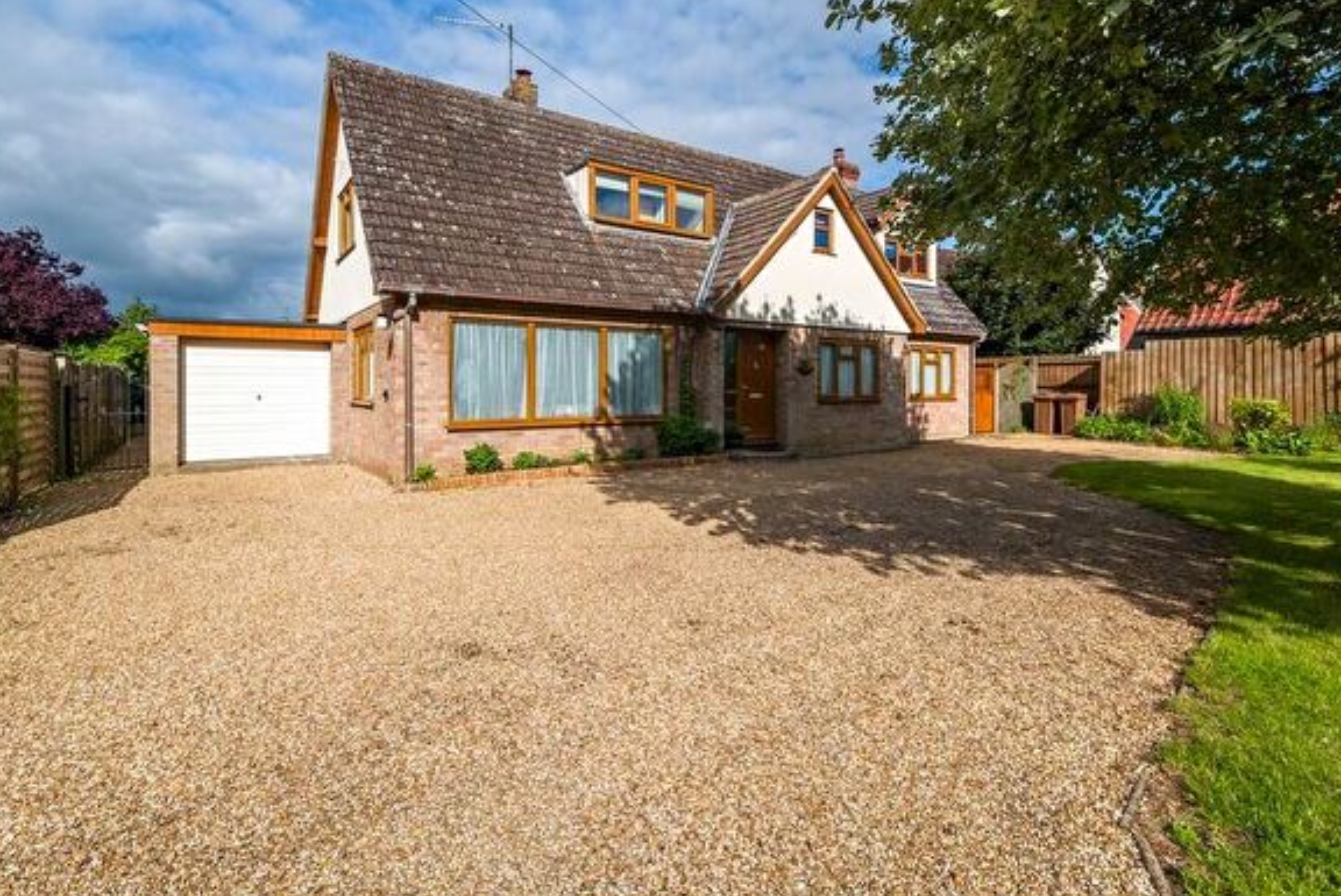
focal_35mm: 17
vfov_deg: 70.2
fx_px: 634
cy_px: 387
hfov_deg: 93.2
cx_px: 654
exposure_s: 1/320
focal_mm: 9.6
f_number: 9
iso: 160
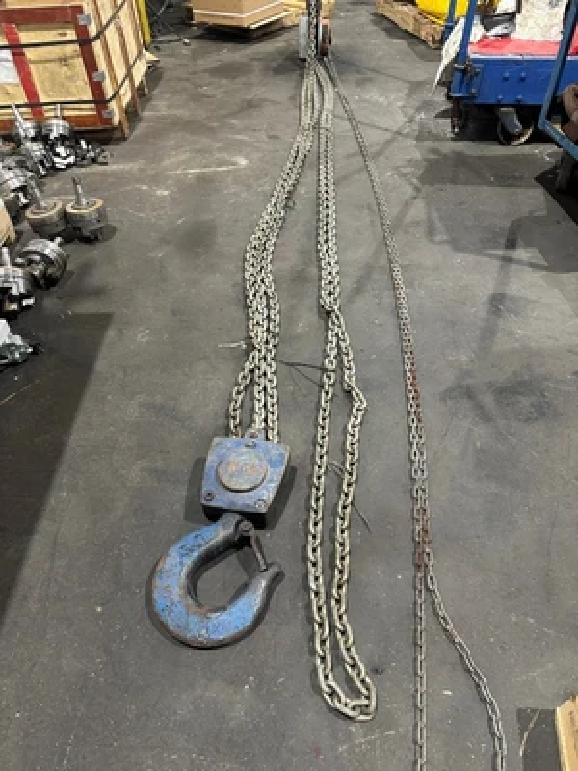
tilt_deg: -43.3
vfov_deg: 71.6
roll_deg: +1.8
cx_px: 289
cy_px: 386
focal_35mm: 24
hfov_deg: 56.8
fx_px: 534
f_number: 1.78
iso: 500
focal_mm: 6.86
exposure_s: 1/60
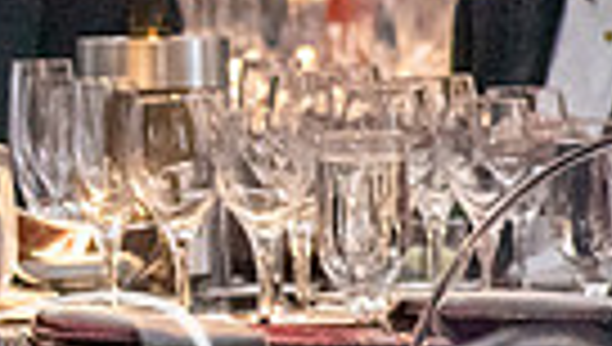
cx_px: -423
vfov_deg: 0.9
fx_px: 21292
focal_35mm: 1310
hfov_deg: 1.6
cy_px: 119
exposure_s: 1/60
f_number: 5.3
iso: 12800
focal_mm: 195
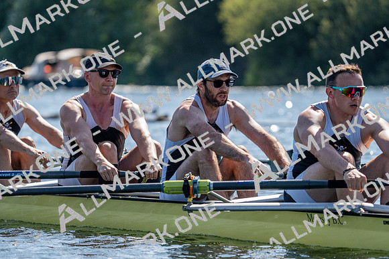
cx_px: 194
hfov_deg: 6.5
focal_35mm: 315
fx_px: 3404
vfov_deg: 4.4
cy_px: 130
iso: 400
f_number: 6.3
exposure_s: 1/2000
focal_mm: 315
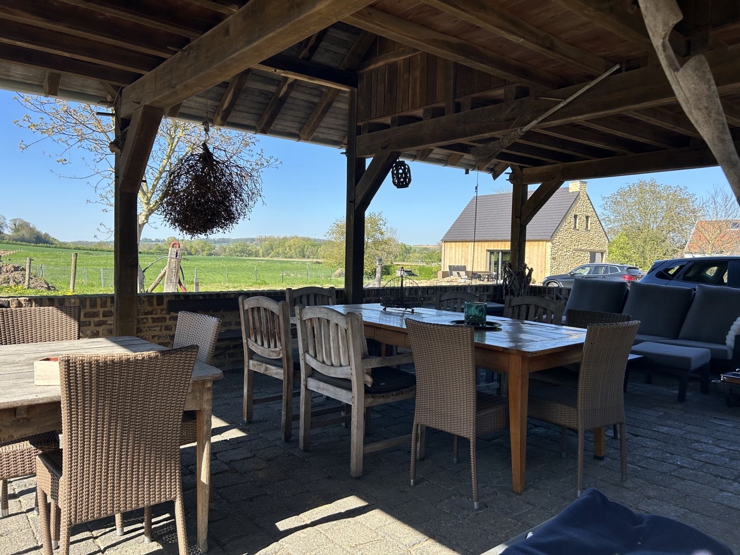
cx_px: 370
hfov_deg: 67.3
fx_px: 556
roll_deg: -1.2
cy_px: 278
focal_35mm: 26
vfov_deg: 53.1
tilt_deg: -2.7
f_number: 1.5
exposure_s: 1/1553
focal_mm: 5.7
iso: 50
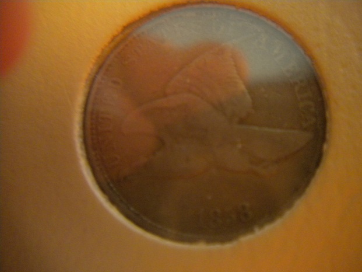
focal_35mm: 35
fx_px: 366
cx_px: 181
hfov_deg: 52.6
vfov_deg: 40.7
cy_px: 136
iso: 400
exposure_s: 1/7.8
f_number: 3.1
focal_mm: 6.3
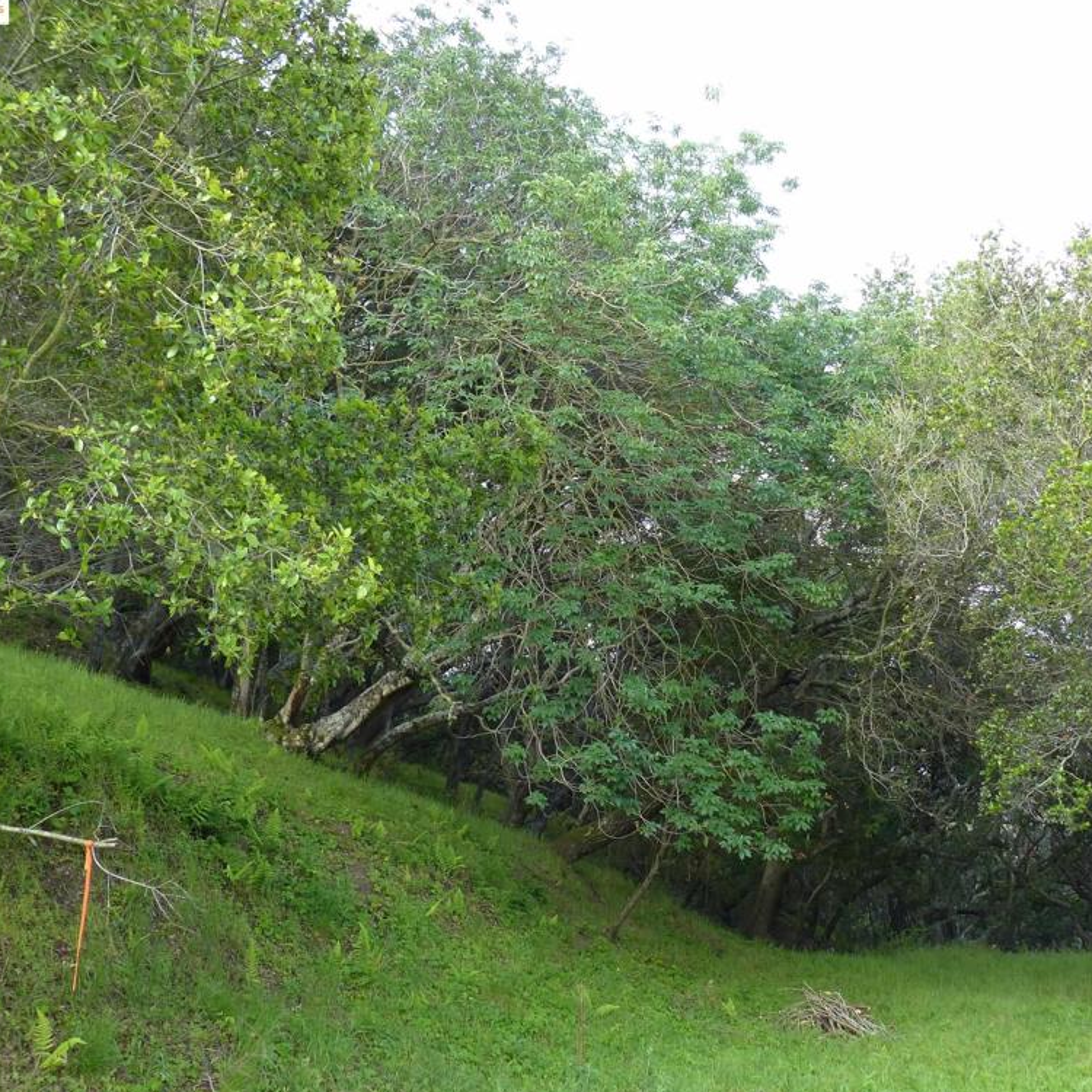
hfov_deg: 46.9
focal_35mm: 35
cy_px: 553
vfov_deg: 47.2
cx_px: 662
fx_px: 1249
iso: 100
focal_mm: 5.3
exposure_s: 1/100
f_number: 2.8
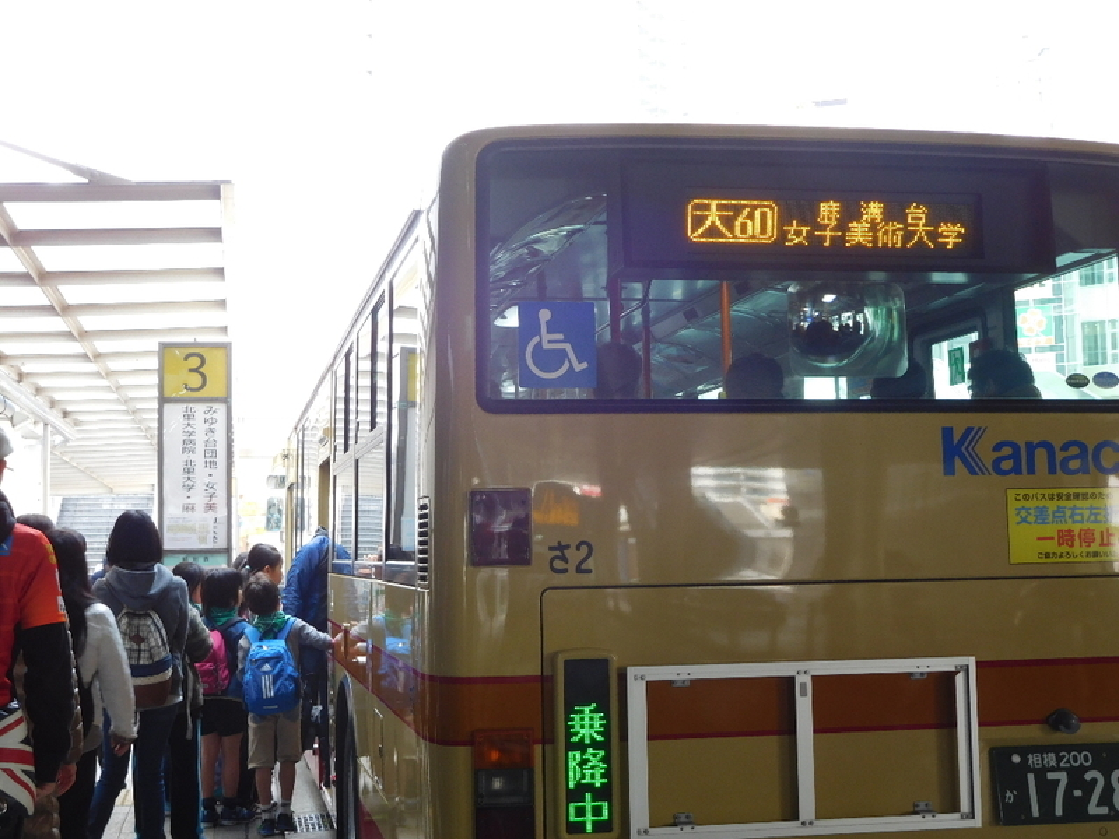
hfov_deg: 38.2
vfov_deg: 29.1
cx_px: 560
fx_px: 1616
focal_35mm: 50
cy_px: 420
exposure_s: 1/30
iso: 140
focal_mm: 8.9
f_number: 4.1
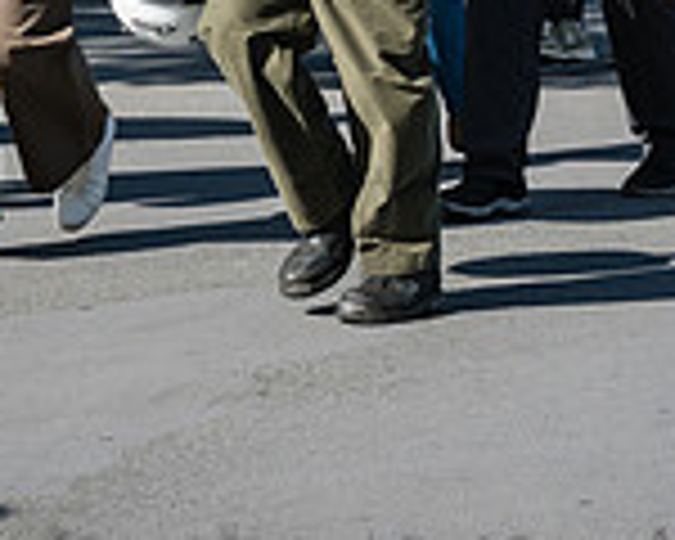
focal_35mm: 210
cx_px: 374
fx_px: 4195
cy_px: -191
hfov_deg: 9.2
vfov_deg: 7.3
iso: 500
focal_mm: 58
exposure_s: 1/500
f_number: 9
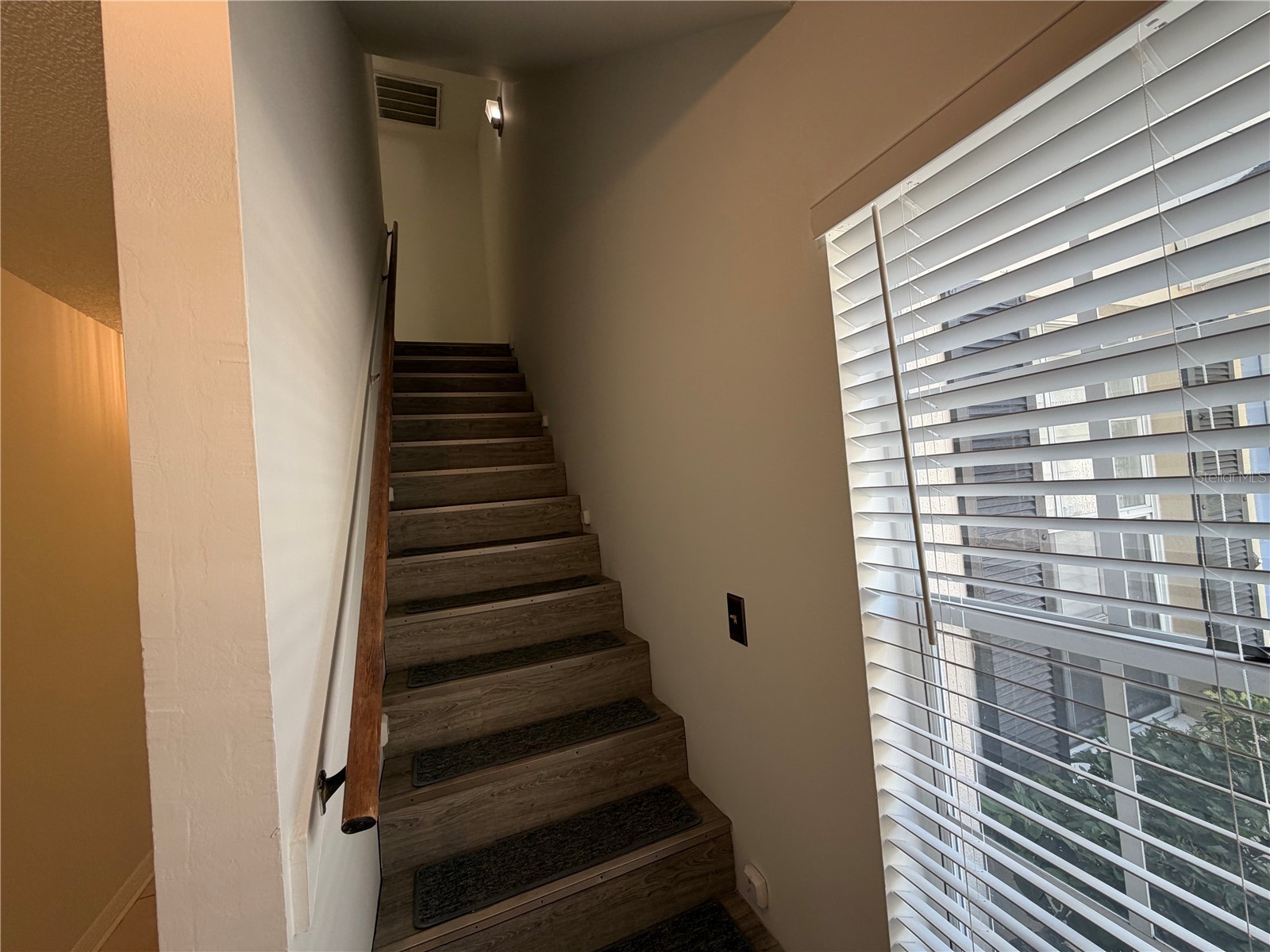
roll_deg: +4.8
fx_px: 514
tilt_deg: +1.9
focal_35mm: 14
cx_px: 635
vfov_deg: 85.7
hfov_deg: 102.1
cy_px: 476
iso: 80
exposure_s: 1/120
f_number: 2.2
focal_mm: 2.22
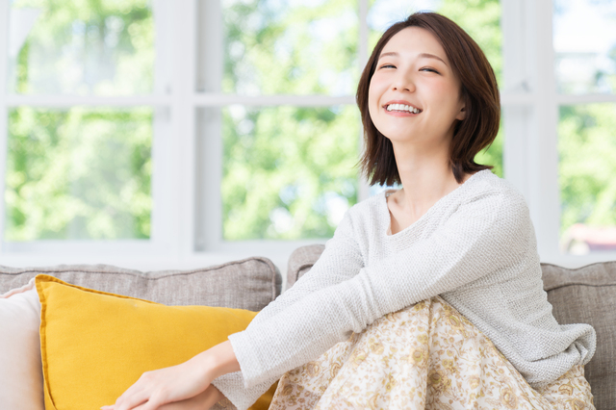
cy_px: 205
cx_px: 308
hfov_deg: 28.9
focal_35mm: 70
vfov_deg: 19.4
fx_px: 1197
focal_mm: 70
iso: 100
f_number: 2.8
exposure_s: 1/100
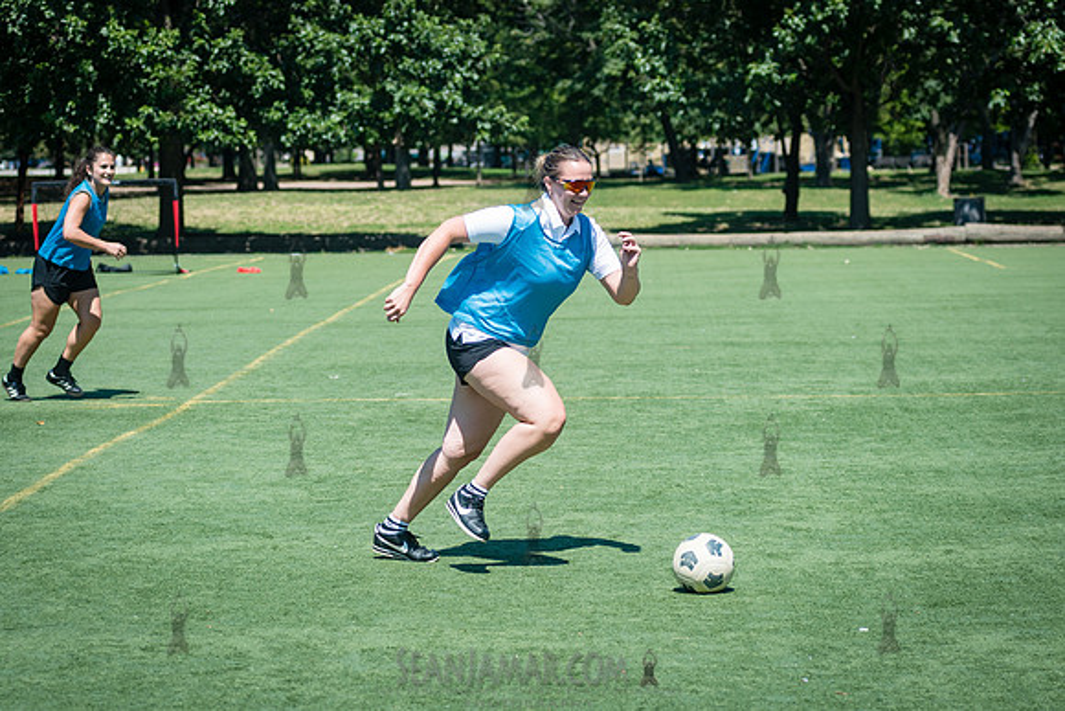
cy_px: 451
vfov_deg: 13.4
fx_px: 3016
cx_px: 528
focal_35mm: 102
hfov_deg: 20.0
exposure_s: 1/1250
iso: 200
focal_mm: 80
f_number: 4
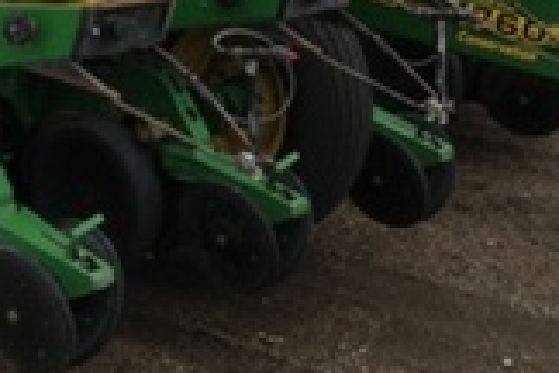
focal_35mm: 122
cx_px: 97
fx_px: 1894
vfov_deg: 10.6
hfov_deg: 16.6
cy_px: -280
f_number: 2.4
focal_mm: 4.28
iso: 50
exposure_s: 1/824
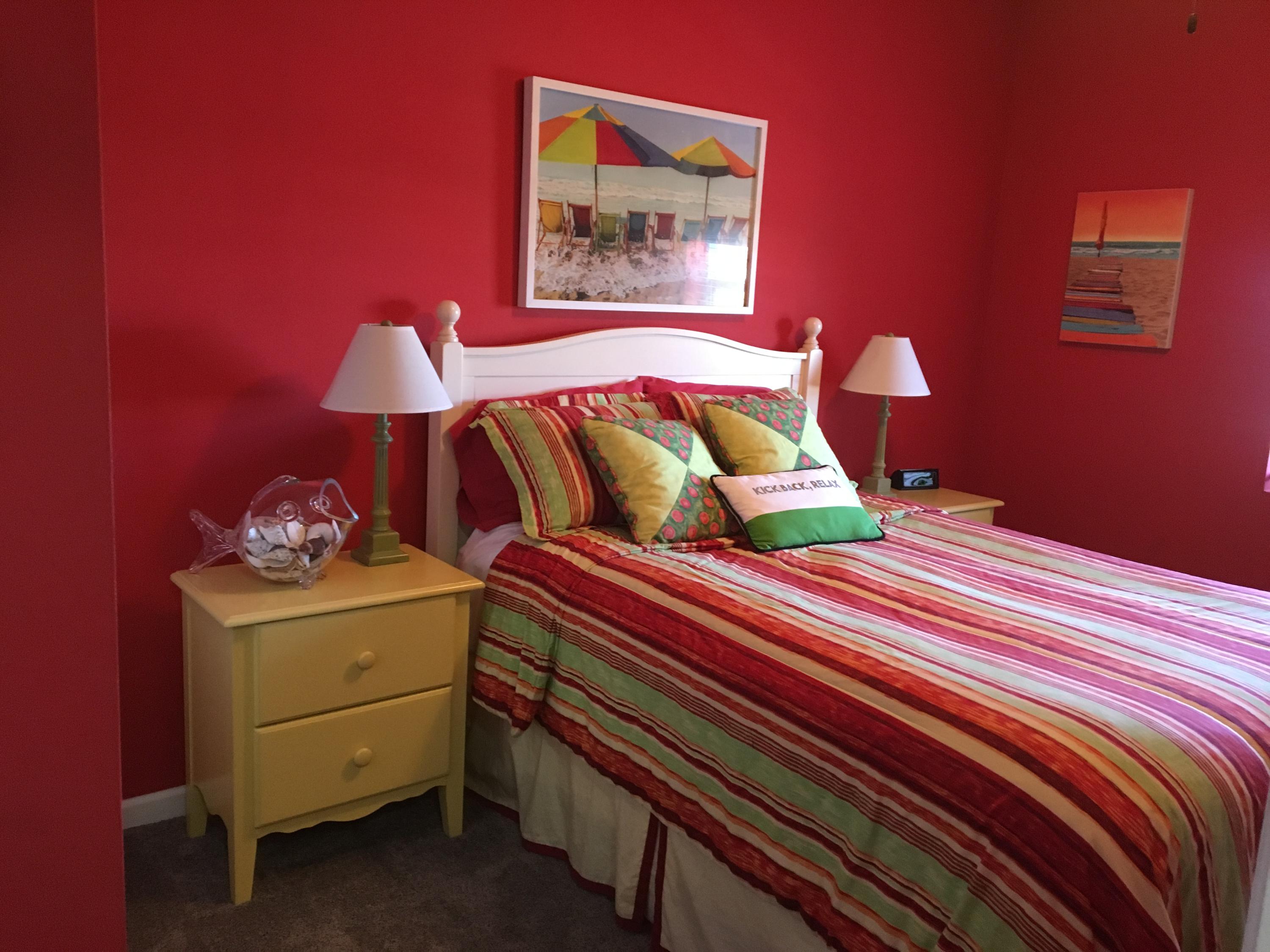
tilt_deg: -9.9
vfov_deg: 48.2
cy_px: 476
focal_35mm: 29
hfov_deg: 61.7
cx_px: 635
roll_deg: -2.3
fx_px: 1064
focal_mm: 4.15
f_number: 2.2
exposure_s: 1/24
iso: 200
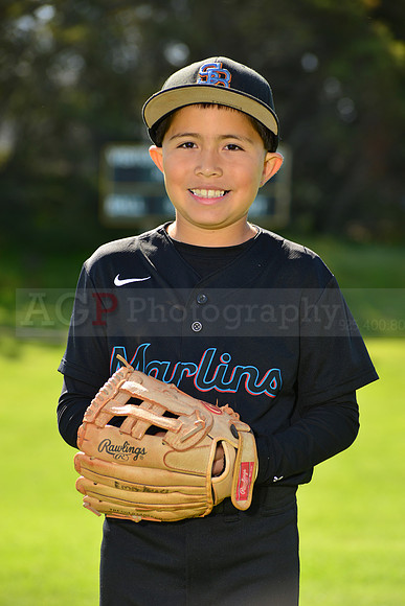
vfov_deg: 12.1
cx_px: 202
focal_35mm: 170
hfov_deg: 8.1
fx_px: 2867
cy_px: 303
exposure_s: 1/250
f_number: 8
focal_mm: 170
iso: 200
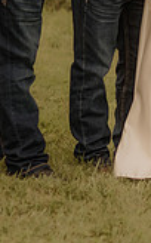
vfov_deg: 8.1
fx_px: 1698
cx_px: 206
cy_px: -47
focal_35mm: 257
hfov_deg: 5.1
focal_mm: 50
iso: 125
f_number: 1.4
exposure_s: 1/2000
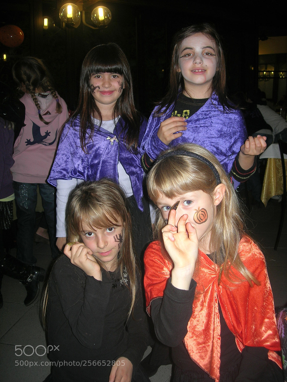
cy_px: 191
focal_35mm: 38
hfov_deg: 37.7
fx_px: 420
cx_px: 144
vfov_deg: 49.0
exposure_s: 1/60.1
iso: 64
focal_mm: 7.8
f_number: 2.8
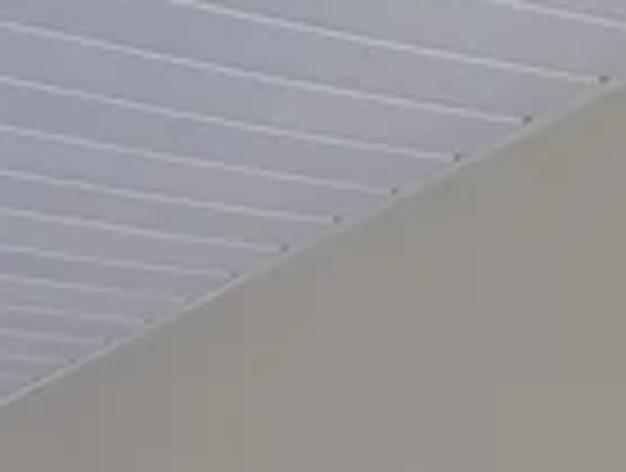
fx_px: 1396
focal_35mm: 77
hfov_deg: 18.0
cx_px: -599
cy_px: 1126
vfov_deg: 13.8
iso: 100
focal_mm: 1.74
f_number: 2.2
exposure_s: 1/120
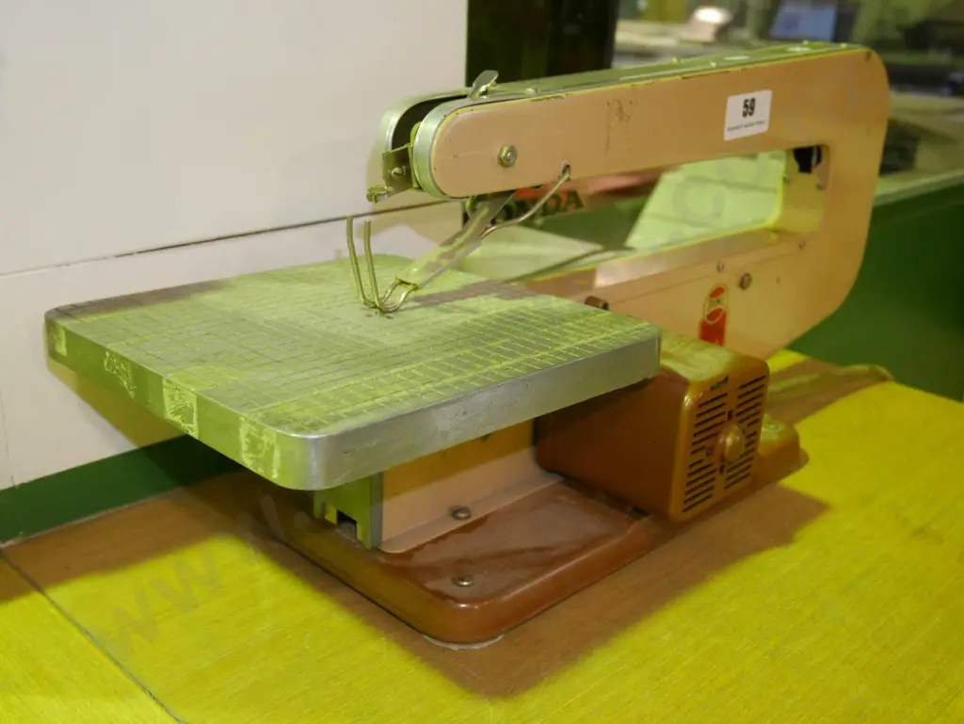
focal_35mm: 36
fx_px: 1003
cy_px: 362
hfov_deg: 51.3
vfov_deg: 39.7
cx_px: 482
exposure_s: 1/100
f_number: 4.2
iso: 3200
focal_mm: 18
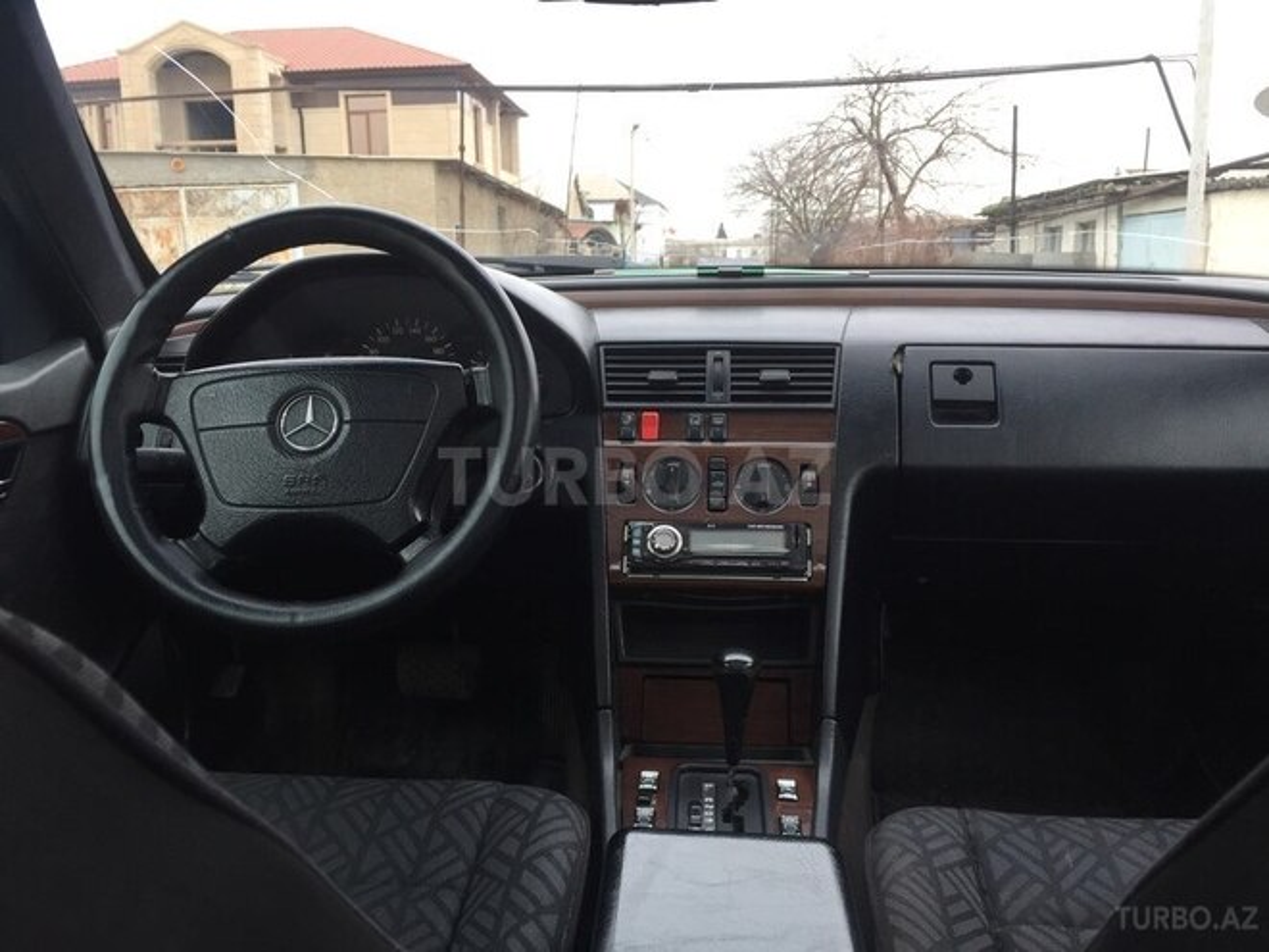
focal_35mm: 29
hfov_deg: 61.7
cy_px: 476
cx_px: 634
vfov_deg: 48.2
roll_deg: +1.5
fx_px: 1063
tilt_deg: -9.6
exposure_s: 1/100
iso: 40
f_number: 2.2
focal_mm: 4.15
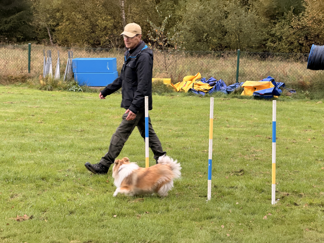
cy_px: 122
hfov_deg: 19.6
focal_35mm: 100
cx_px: 162
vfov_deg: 14.8
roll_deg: -0.9
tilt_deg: -7.3
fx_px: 936
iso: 50
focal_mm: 16.89
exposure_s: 1/121
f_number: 2.8
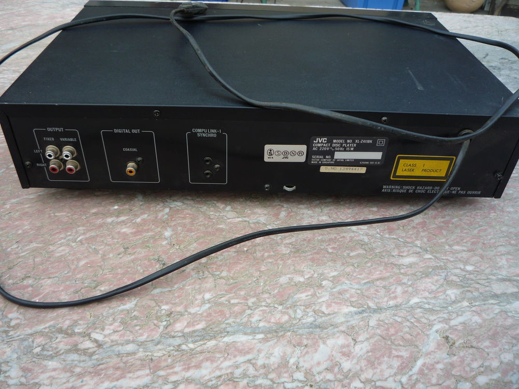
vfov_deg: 46.8
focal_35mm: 30
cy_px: 194
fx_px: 450
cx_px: 260
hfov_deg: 60.0
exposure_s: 1/160
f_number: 4
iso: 100
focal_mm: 5.2
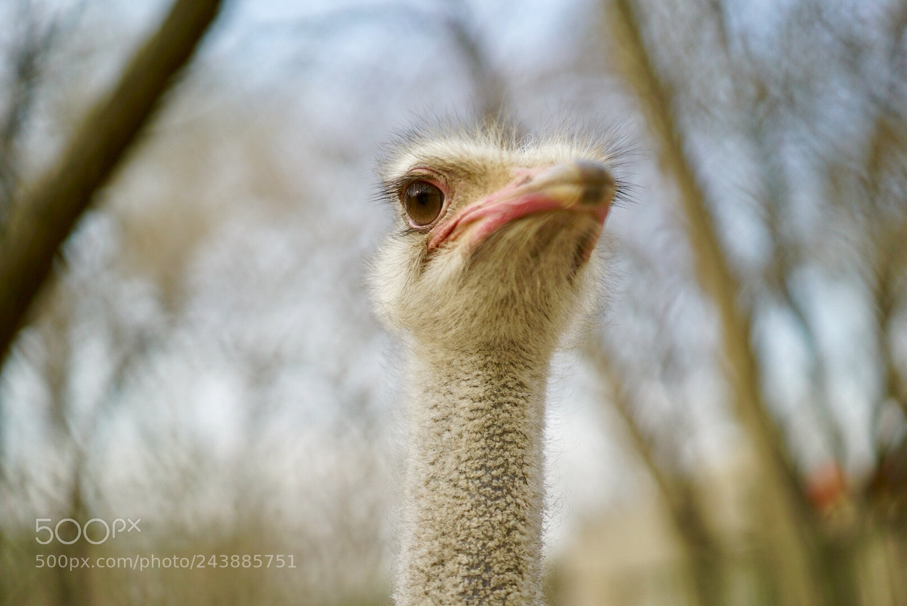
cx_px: 454
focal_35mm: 55
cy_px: 303
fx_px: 1387
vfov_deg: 24.7
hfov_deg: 36.2
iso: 250
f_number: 1.8
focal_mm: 55
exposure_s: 1/2500
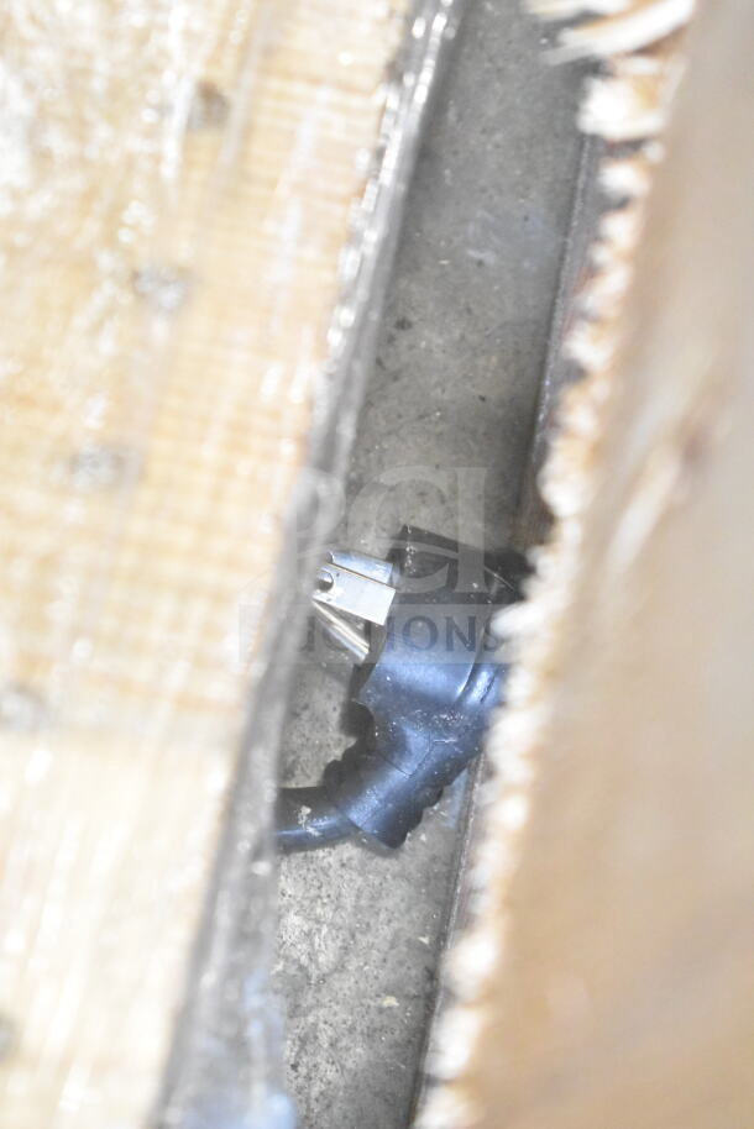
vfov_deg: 24.6
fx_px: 2590
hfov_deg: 16.6
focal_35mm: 82
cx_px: 377
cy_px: 564
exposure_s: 1/100
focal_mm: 55
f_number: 5.6
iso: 16000
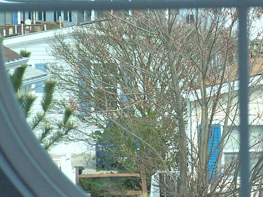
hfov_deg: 4.3
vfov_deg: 3.2
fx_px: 3480
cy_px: 7
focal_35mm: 458
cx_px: 236
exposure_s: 1/750
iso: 80
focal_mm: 31.3
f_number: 3.2
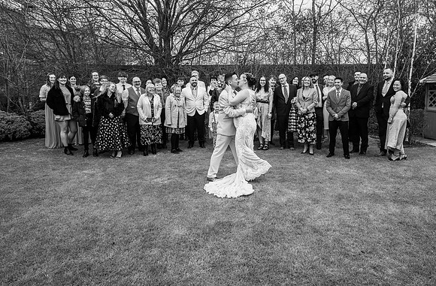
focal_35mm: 26
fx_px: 317
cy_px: 128
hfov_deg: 68.9
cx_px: 238
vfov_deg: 48.5
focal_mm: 24
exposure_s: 1/80
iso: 320
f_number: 8
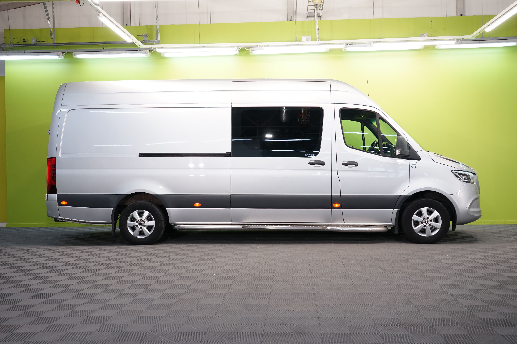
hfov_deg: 53.1
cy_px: 172
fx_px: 517
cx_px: 258
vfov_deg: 36.9
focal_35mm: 36
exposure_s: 1/25
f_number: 6.3
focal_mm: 36
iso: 500
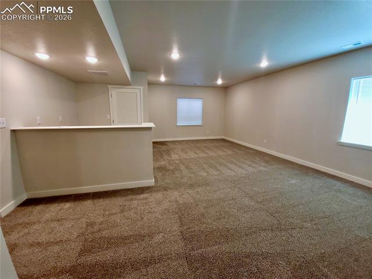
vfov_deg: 89.8
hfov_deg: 106.2
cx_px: 186
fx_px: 140
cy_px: 140
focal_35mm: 13
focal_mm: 1.74
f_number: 2.2
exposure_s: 1/30
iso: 80
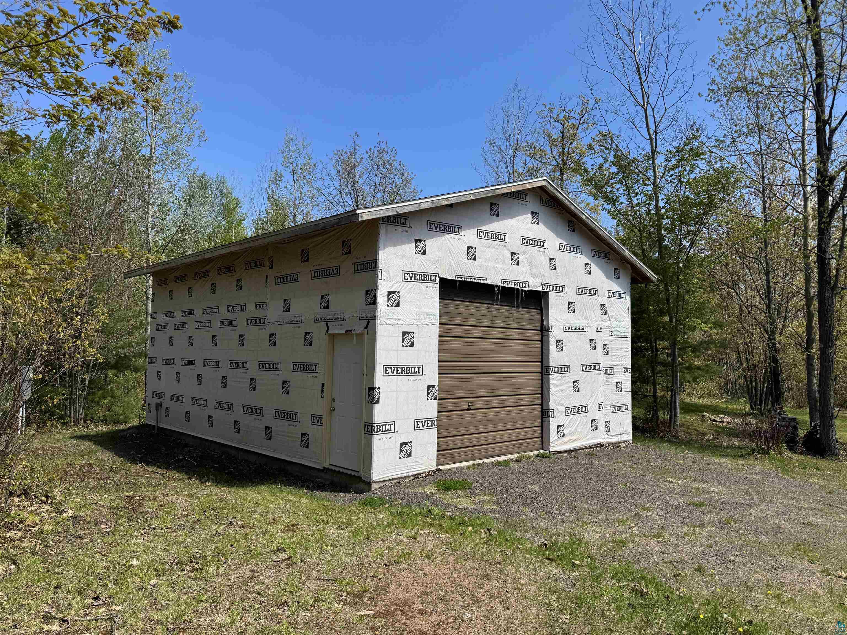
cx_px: 424
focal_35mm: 24
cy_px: 318
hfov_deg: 71.6
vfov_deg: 56.8
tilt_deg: +2.6
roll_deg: -1.6
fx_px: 587
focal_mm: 6.76
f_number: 1.78
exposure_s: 1/4049
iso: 80
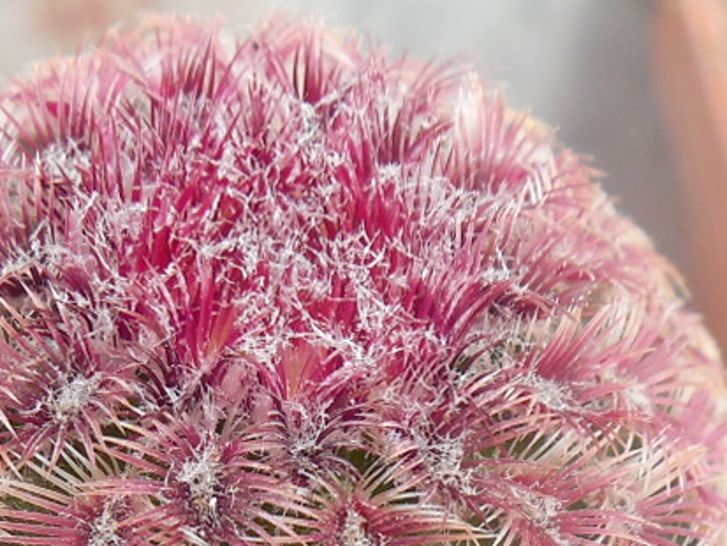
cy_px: 726
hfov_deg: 16.4
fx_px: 2521
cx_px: 324
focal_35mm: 120
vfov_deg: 12.0
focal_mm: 5.6
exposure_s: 1/100
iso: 125
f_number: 3.6
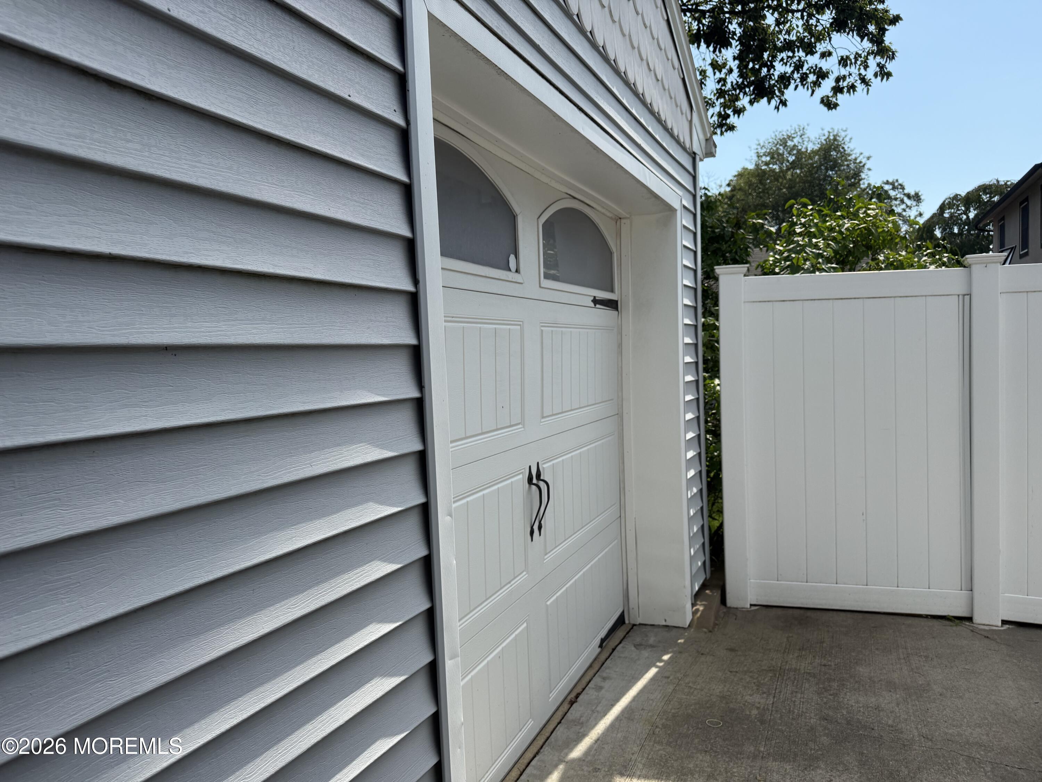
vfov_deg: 56.8
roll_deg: +0.8
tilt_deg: -2.4
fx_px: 722
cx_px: 521
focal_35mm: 24
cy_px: 391
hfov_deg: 71.6
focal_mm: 6.76
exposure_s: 1/5319
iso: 100
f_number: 1.78
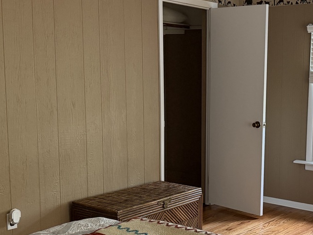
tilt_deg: -7.2
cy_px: 139
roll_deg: -0.6
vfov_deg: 27.0
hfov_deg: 34.1
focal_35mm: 54
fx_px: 488
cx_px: 264
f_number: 1.78
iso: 320
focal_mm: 6.76
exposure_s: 1/60
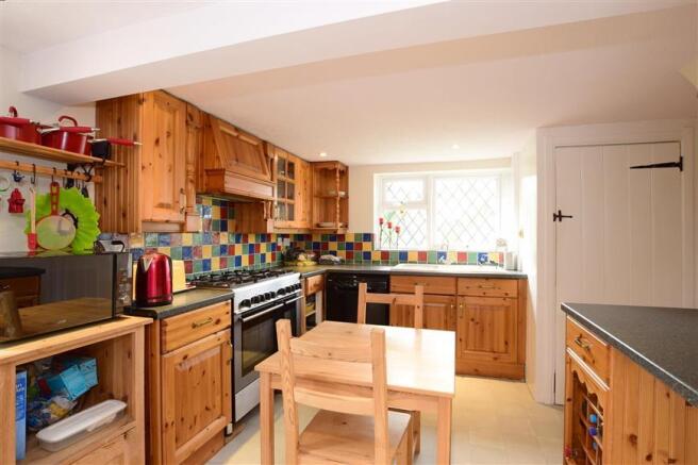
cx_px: 349
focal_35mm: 17
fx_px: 334
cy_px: 232
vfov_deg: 69.6
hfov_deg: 92.5
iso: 200
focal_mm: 11.5
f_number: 6.3
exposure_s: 1/8
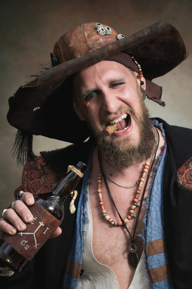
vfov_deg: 12.8
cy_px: 144
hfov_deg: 8.6
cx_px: 96
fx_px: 1280
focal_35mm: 160
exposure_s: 1/200
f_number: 5.6
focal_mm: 107
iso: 100
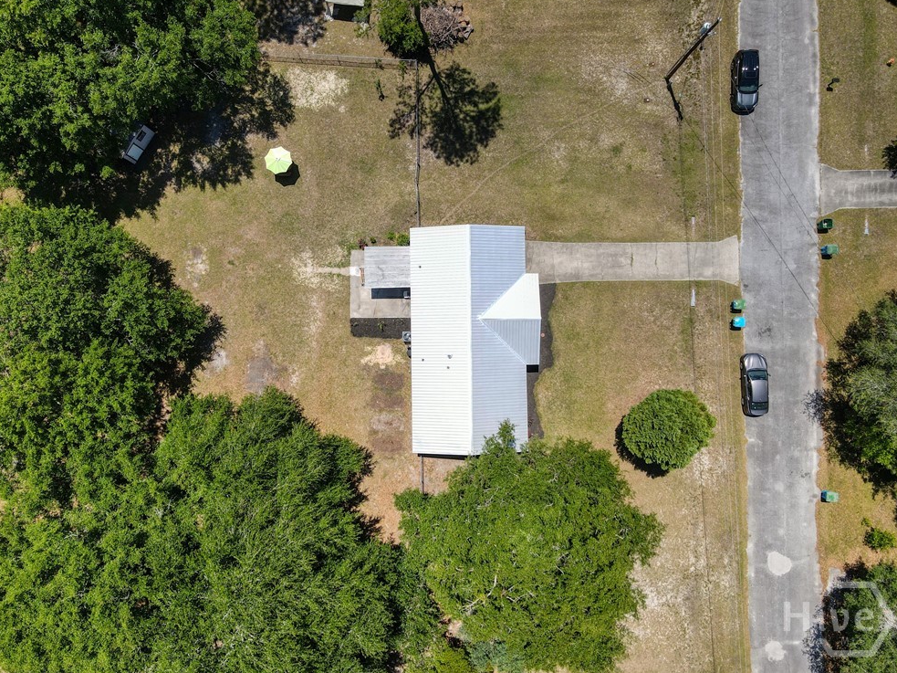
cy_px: 339
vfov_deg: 54.9
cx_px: 442
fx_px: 648
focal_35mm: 25
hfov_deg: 69.4
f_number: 2.8
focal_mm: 4.5
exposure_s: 1/640
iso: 100
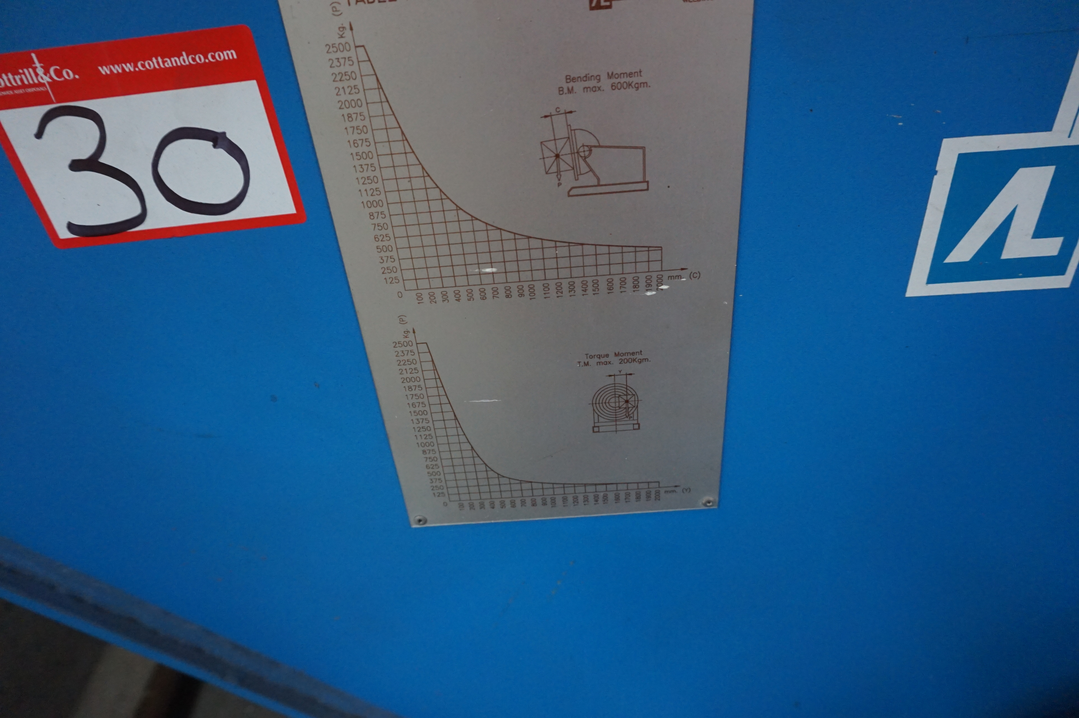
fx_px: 719
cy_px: 359
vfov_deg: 53.1
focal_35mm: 24
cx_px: 540
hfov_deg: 73.8
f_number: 3.5
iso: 2000
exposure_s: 1/60
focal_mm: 16
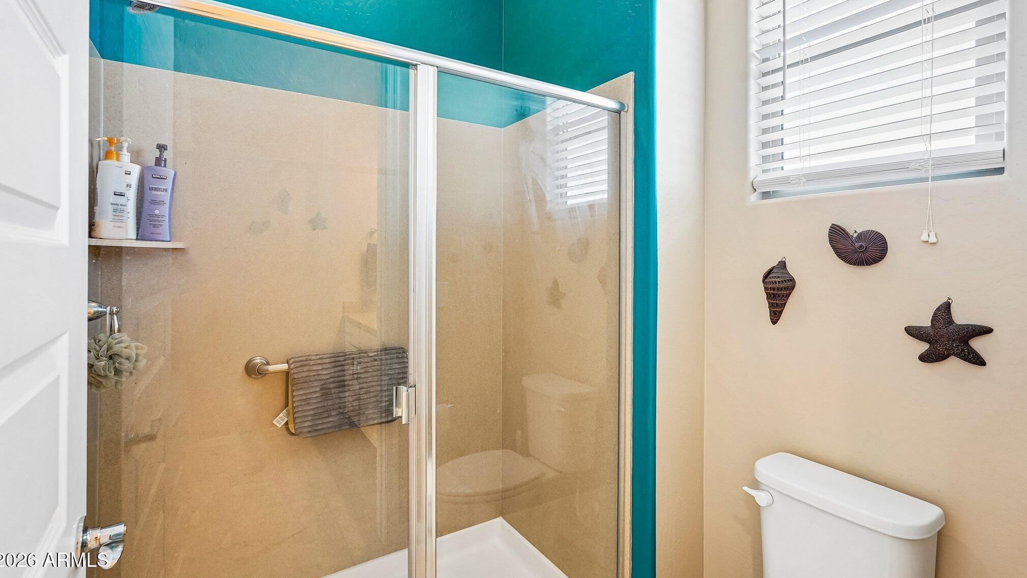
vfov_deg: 62.0
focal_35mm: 18
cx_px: 513
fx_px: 477
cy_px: 244
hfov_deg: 94.2
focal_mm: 16.5
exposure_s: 1/4
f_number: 8
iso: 400
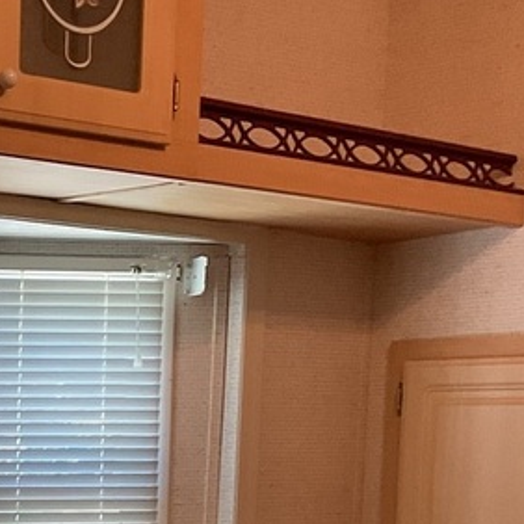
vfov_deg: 17.0
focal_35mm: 98
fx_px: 1678
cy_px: 615
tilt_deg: -6.8
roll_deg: -1.1
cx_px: -61
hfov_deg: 17.1
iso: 80
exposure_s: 1/60
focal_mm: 3
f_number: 1.8
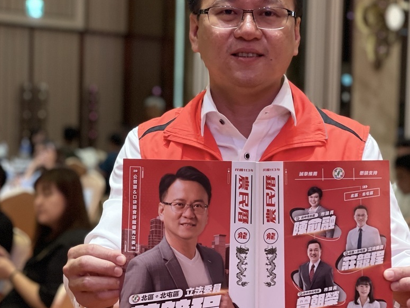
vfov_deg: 14.9
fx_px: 1173
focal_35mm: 99
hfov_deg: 19.8
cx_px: 208
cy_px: 158
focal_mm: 7.5
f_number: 2.2
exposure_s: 1/40
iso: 250
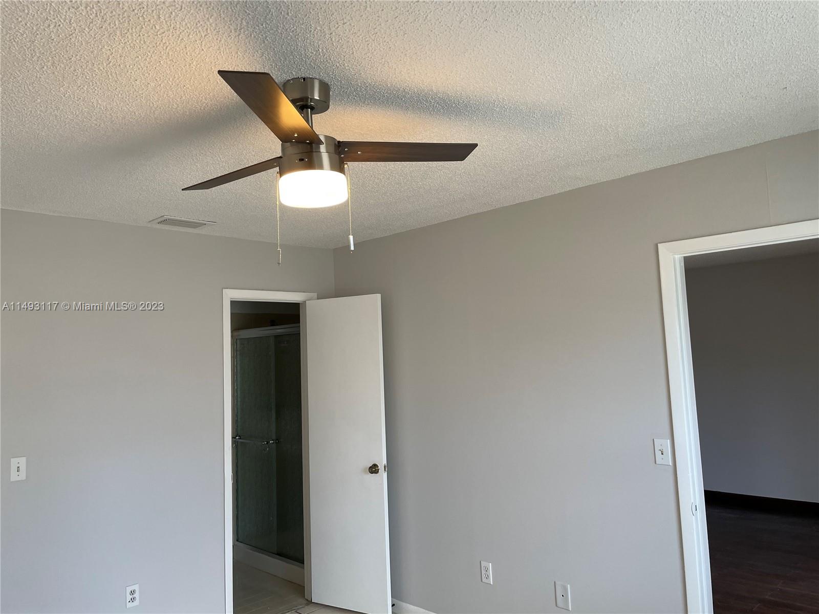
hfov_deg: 67.3
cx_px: 410
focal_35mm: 26
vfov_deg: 53.1
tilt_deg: +5.1
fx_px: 615
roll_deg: +2.9
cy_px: 307
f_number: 1.6
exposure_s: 1/120
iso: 80
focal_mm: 4.2
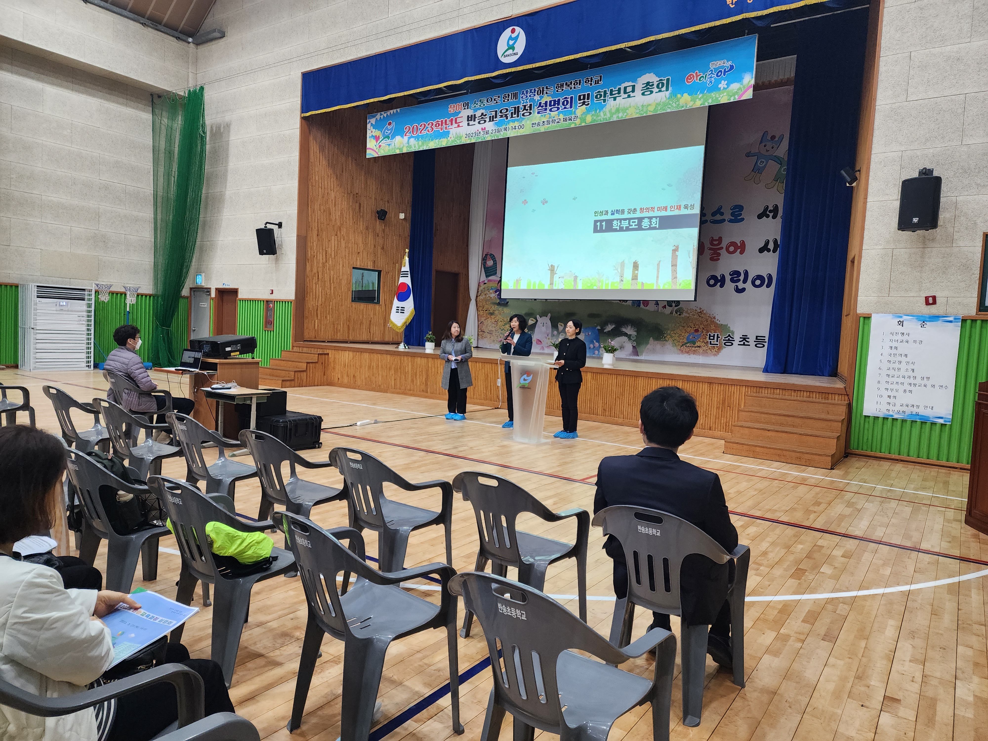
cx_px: 494
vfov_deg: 58.9
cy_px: 370
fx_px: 656
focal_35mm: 23
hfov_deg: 73.9
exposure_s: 1/120
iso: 160
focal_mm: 6.4
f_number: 1.8
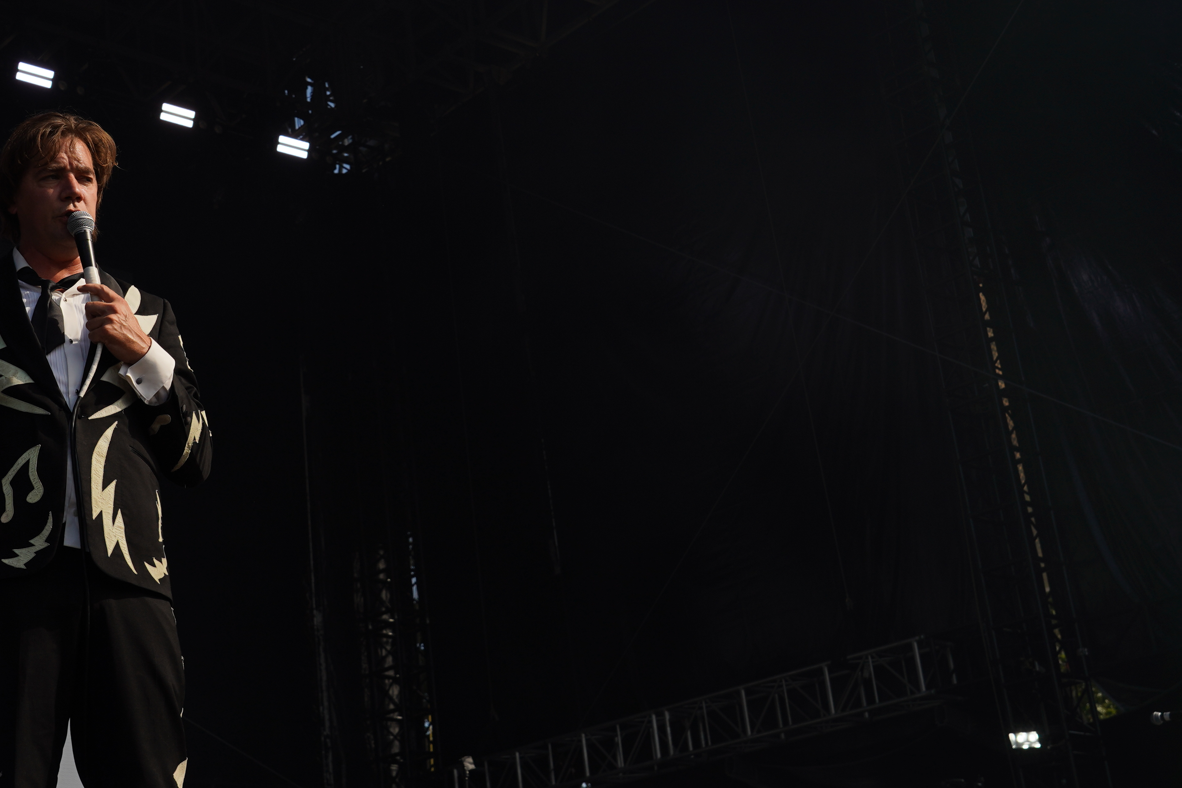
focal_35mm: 59
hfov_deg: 33.2
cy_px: 333
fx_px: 1937
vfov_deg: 23.0
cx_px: 292
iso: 100
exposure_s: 1/500
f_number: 8
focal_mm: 38
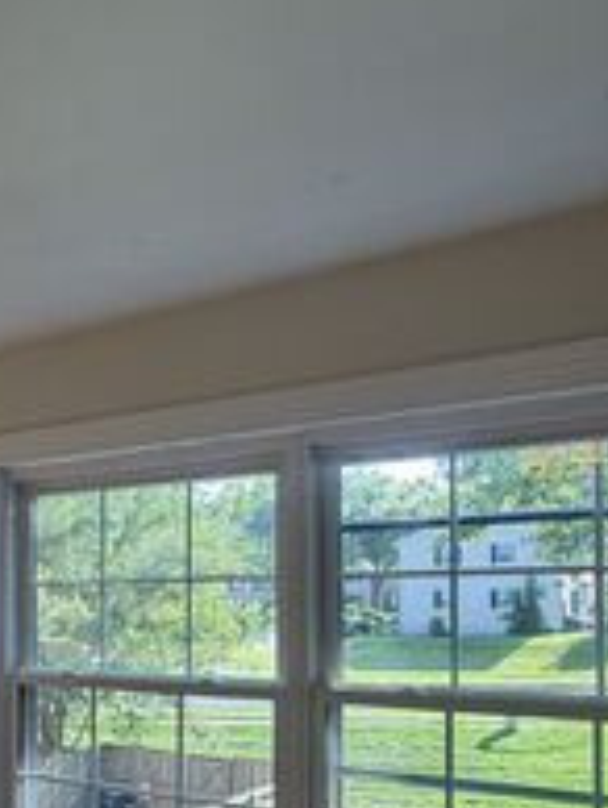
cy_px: 608
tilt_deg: +0.4
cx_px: 152
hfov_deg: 38.7
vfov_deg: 49.2
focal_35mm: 36
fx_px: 841
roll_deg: -0.4
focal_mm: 2.22
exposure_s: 1/120
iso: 64
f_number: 2.2
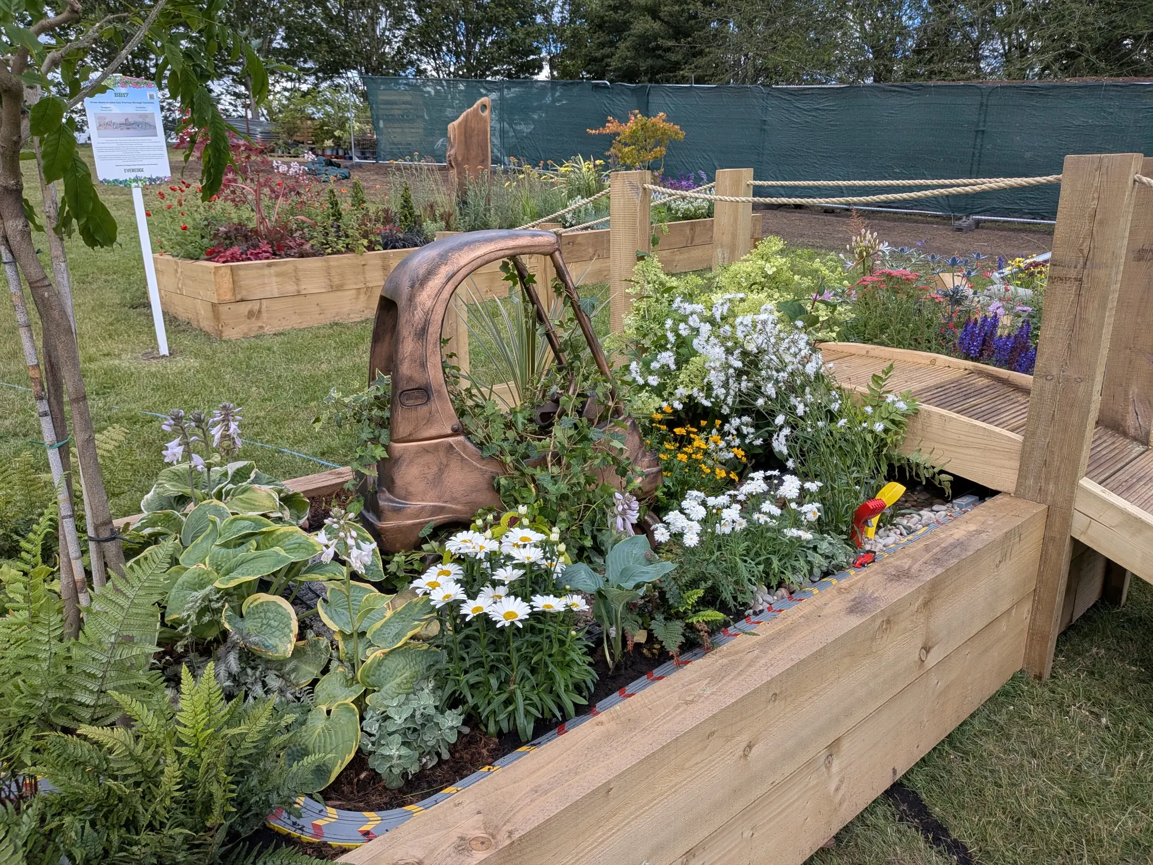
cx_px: 576
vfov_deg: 56.8
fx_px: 799
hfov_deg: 71.6
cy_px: 432
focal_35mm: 24
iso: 24
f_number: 1.7
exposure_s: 1/662
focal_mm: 4.53
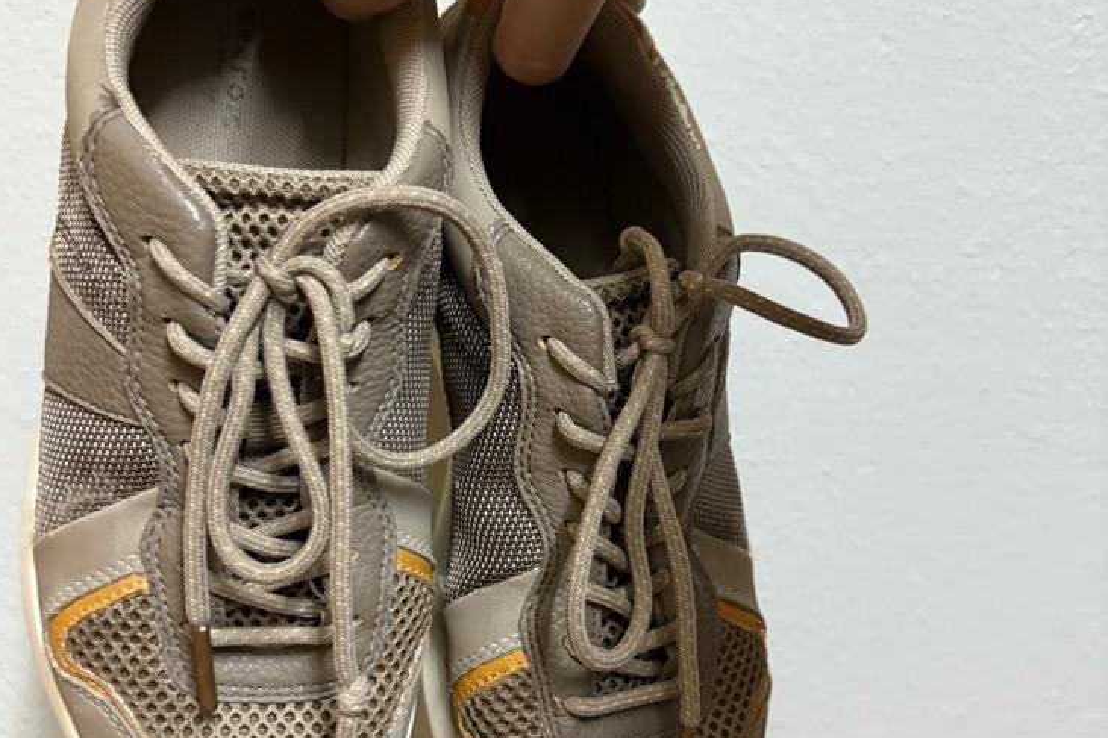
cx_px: 541
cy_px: 421
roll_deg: -0.2
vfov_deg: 35.9
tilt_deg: -15.7
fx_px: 1138
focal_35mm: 37
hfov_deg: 51.9
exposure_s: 1/33
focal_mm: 5.96
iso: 400
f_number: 1.6
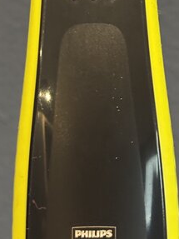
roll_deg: +0.2
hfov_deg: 9.1
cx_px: 90
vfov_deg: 12.0
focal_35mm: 163
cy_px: 10
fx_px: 1125
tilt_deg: -10.3
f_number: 1.6
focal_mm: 5.96
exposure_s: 1/30
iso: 320
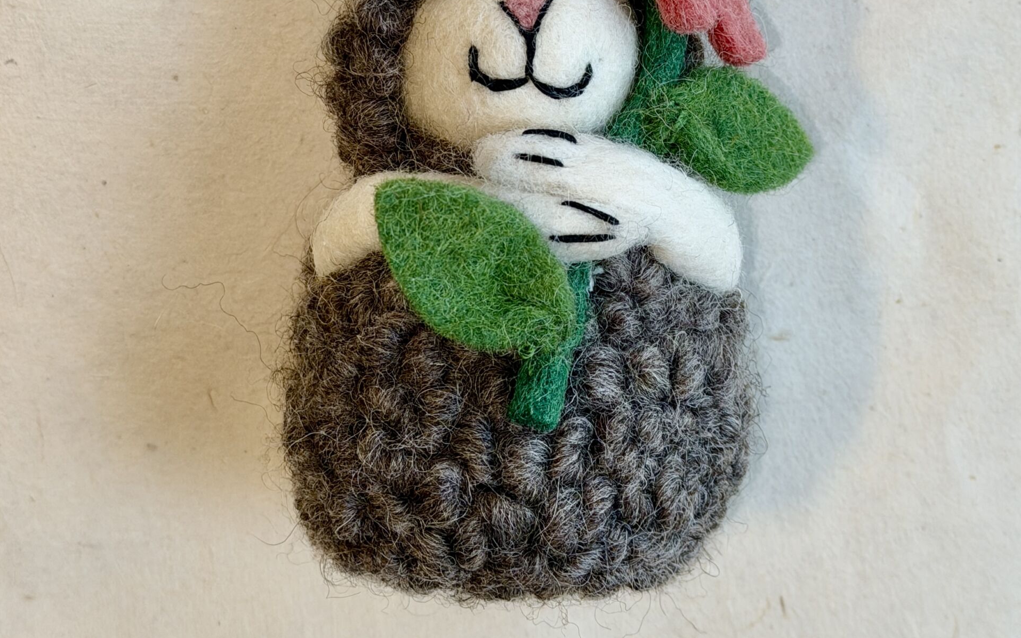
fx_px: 1892
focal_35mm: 68
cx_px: 510
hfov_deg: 30.2
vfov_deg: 19.1
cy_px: 183
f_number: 1.78
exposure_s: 1/60
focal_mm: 6.76
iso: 64
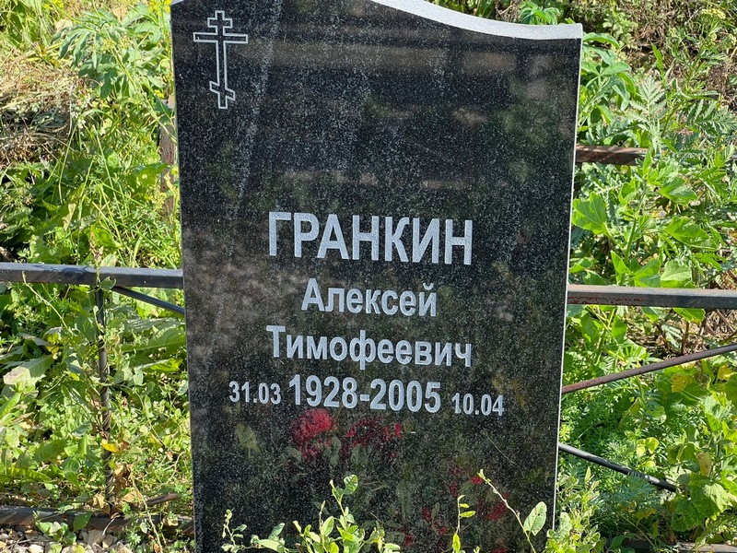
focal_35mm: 77
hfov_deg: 25.3
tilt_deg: -24.9
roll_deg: -0.8
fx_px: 1639
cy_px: 276
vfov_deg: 19.1
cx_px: 368
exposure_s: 1/154
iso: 32
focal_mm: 9
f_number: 2.8
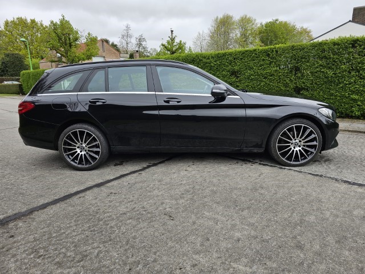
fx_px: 243
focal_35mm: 23
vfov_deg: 58.9
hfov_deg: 73.9
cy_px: 137
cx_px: 182
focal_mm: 6.3
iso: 10
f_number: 1.7
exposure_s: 1/212
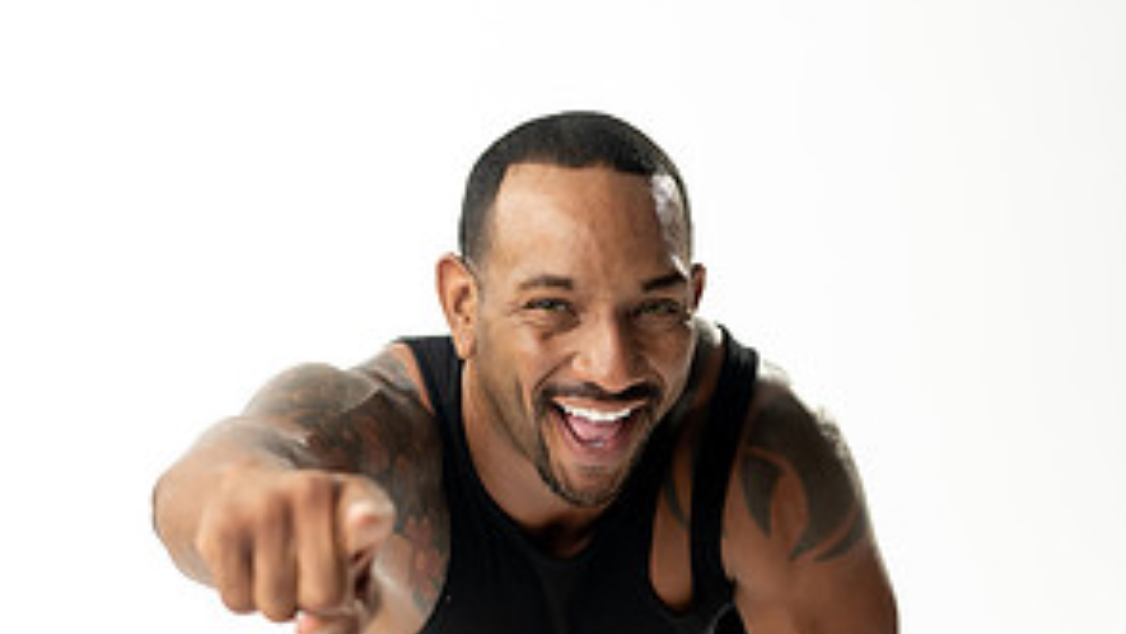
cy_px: 573
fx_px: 2389
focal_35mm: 80
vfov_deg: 14.9
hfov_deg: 26.5
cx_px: 565
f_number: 3.2
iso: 800
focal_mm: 50
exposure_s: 1/80
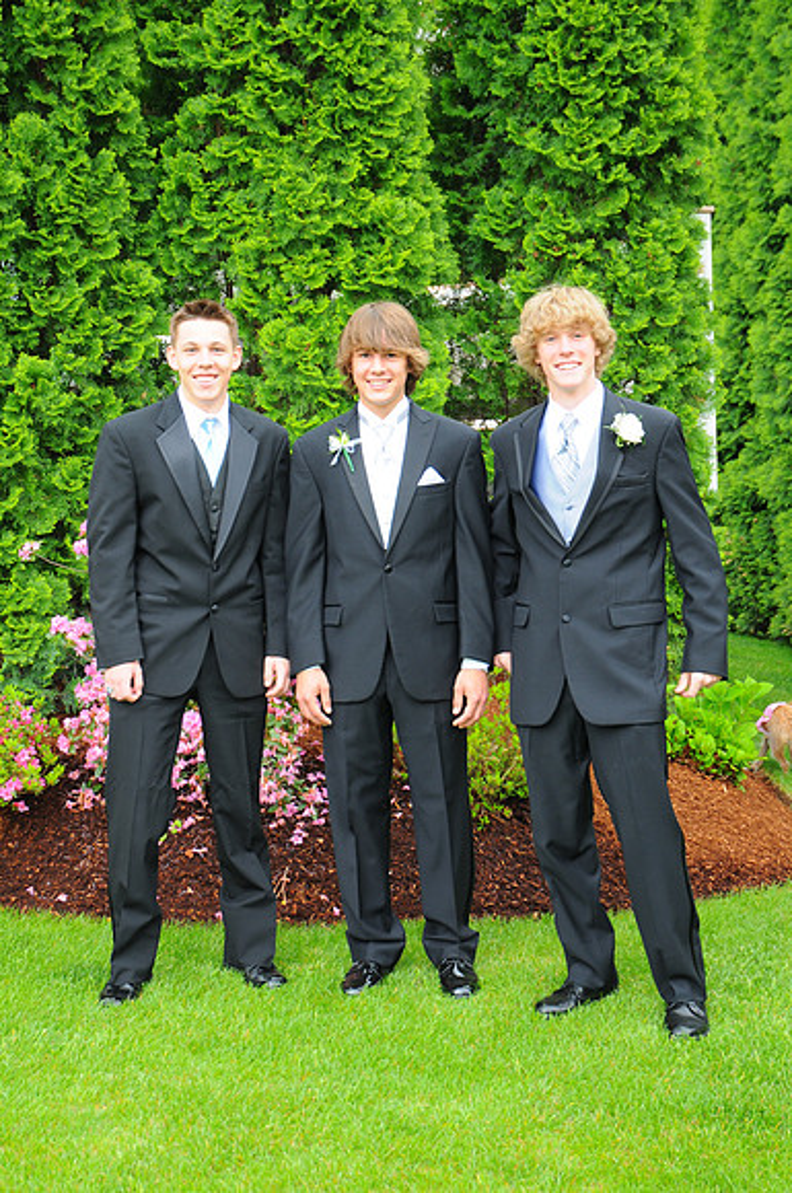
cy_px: 596
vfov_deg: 33.4
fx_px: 1986
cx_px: 396
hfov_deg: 22.6
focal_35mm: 60
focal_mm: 40
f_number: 5
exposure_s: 1/80
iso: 200
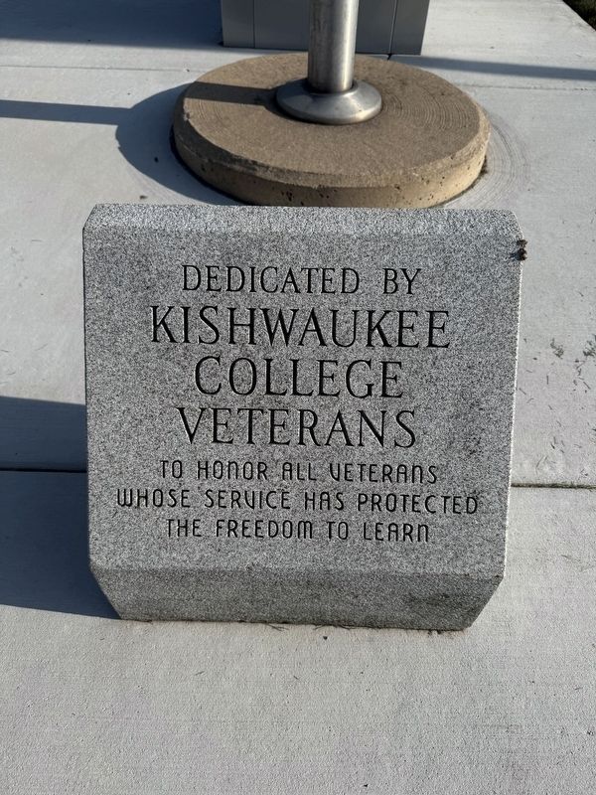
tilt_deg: -47.7
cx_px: 298
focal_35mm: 24
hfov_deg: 56.8
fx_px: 551
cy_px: 398
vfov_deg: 71.6
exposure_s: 1/5714
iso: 80
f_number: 1.78
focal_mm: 6.76
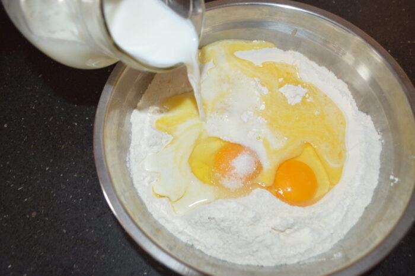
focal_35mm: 27
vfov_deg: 47.9
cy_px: 138
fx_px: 311
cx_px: 208
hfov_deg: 67.4
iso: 560
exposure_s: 1/30
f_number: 3.5
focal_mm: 18
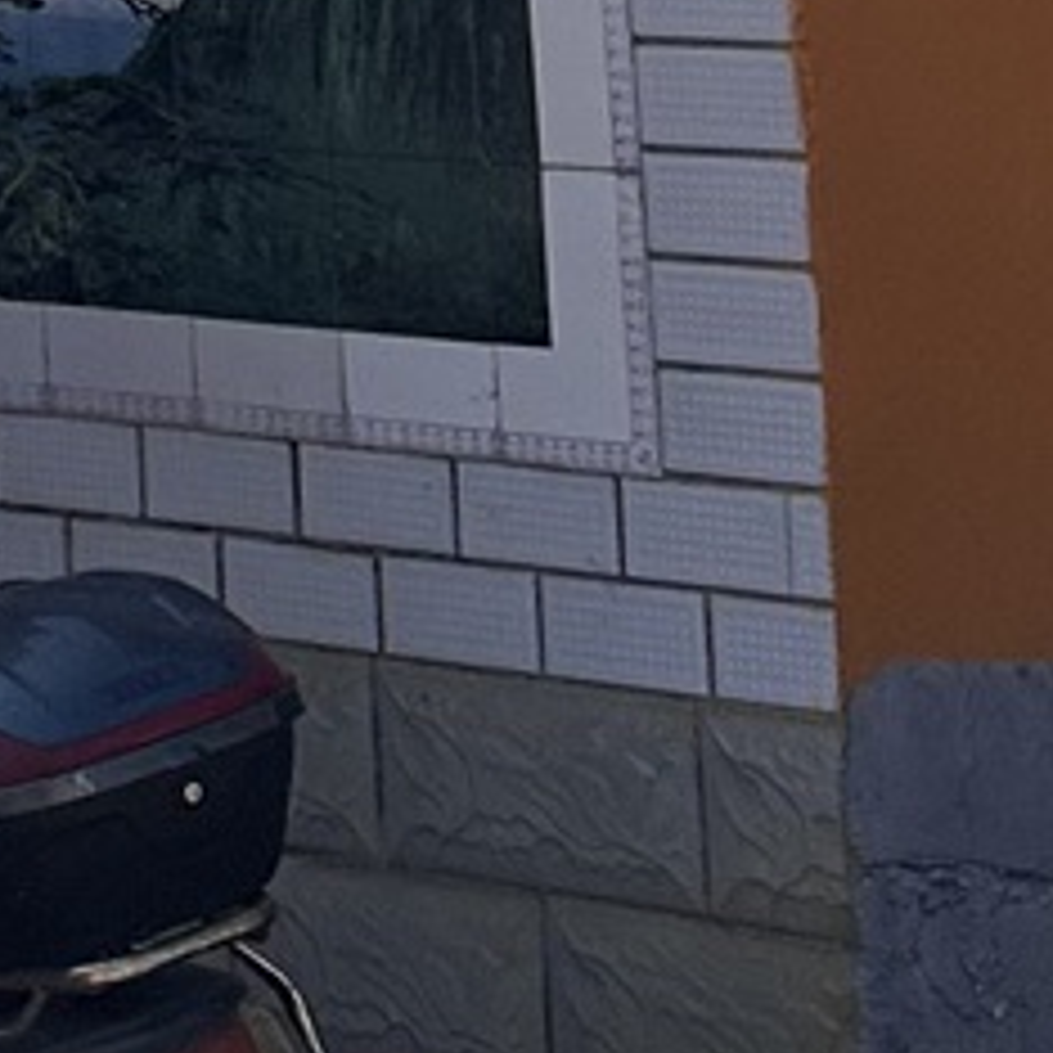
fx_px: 6229
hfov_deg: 8.7
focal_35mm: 181
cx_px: -1539
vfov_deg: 8.8
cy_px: -1472
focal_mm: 6.86
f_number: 1.78
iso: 80
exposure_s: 1/6211
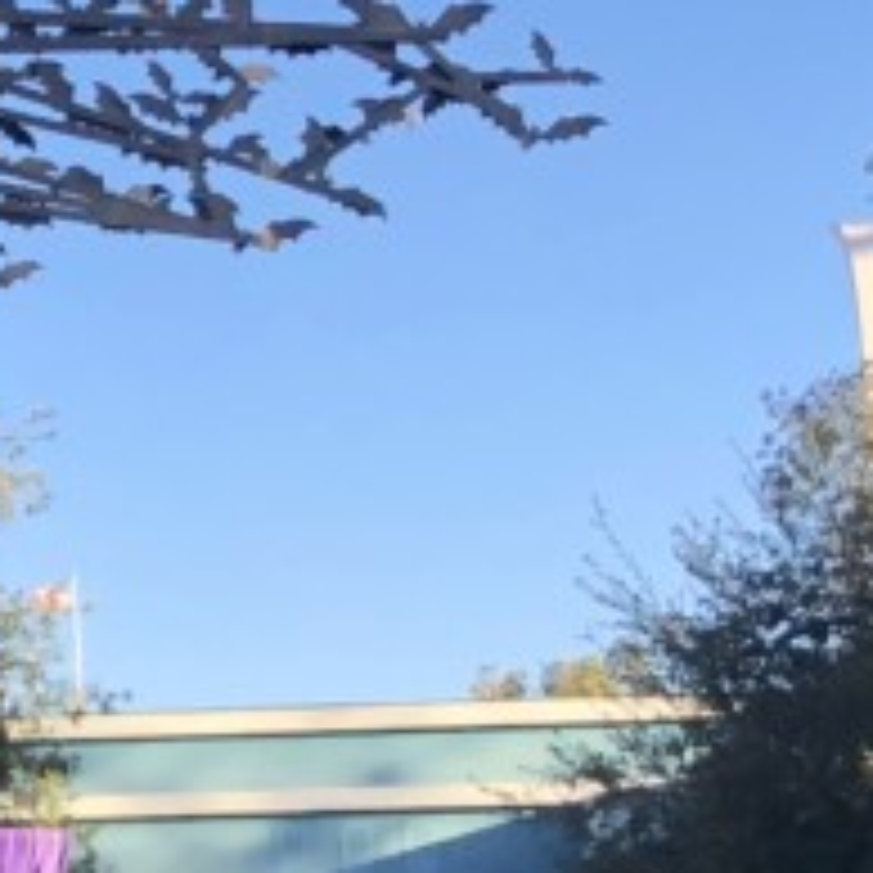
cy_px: 909
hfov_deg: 10.6
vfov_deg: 11.3
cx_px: -814
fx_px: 4365
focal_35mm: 153
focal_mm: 4
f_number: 1.8
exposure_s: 1/527
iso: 20
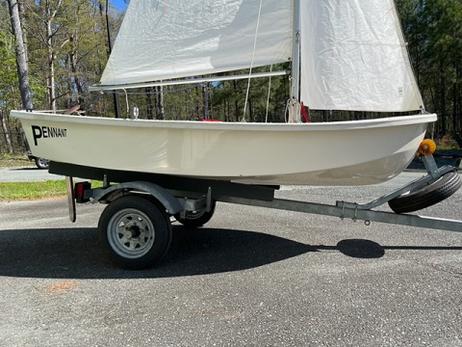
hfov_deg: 67.3
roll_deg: +5.7
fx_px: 347
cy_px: 174
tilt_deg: -4.9
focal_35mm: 26
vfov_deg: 53.1
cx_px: 231
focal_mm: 4.2
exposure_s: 1/2564
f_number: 1.6
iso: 32
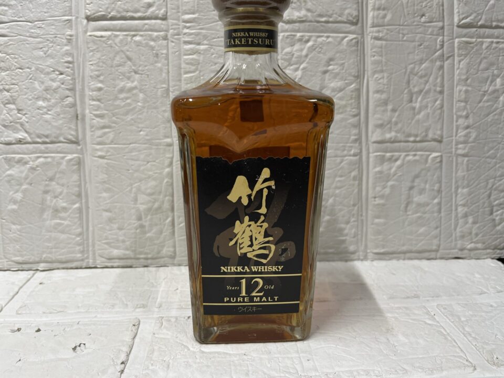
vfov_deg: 53.1
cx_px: 252
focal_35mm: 26
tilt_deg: -17.0
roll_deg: +0.0
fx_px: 379
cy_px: 189
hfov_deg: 67.3
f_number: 1.6
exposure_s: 1/109
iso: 125
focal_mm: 5.1
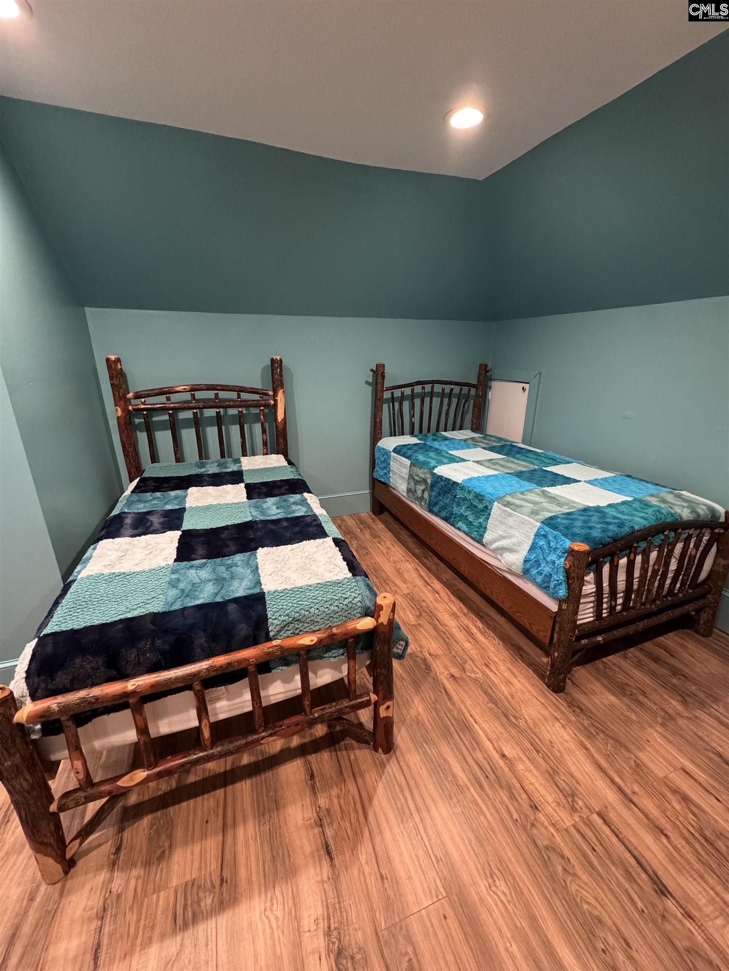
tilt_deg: -19.3
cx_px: 364
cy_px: 486
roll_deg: -0.3
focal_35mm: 14
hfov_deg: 85.7
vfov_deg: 102.1
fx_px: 393
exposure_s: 1/60
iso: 640
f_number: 2.2
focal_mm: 2.22
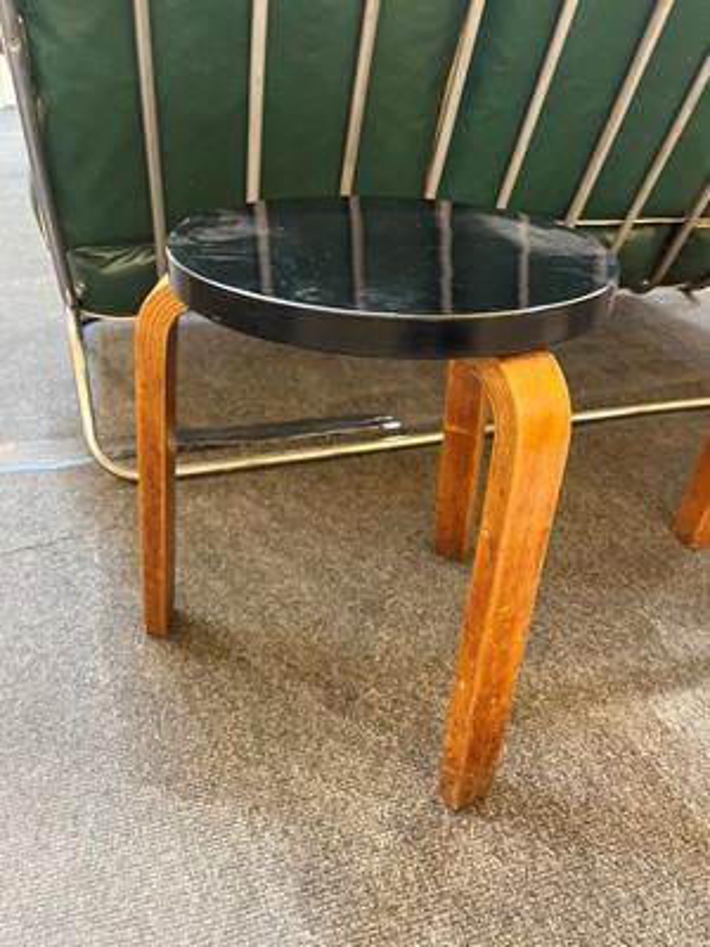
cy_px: 474
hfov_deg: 53.1
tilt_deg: -30.7
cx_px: 355
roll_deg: -2.6
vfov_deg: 67.3
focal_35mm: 26
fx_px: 711
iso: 400
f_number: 1.6
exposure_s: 1/33
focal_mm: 5.1
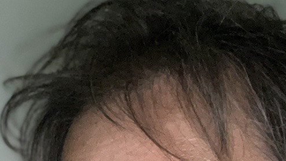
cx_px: 145
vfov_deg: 13.3
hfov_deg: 26.8
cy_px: 319
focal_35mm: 79
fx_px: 599
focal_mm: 2.71
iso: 320
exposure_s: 1/30
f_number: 2.2
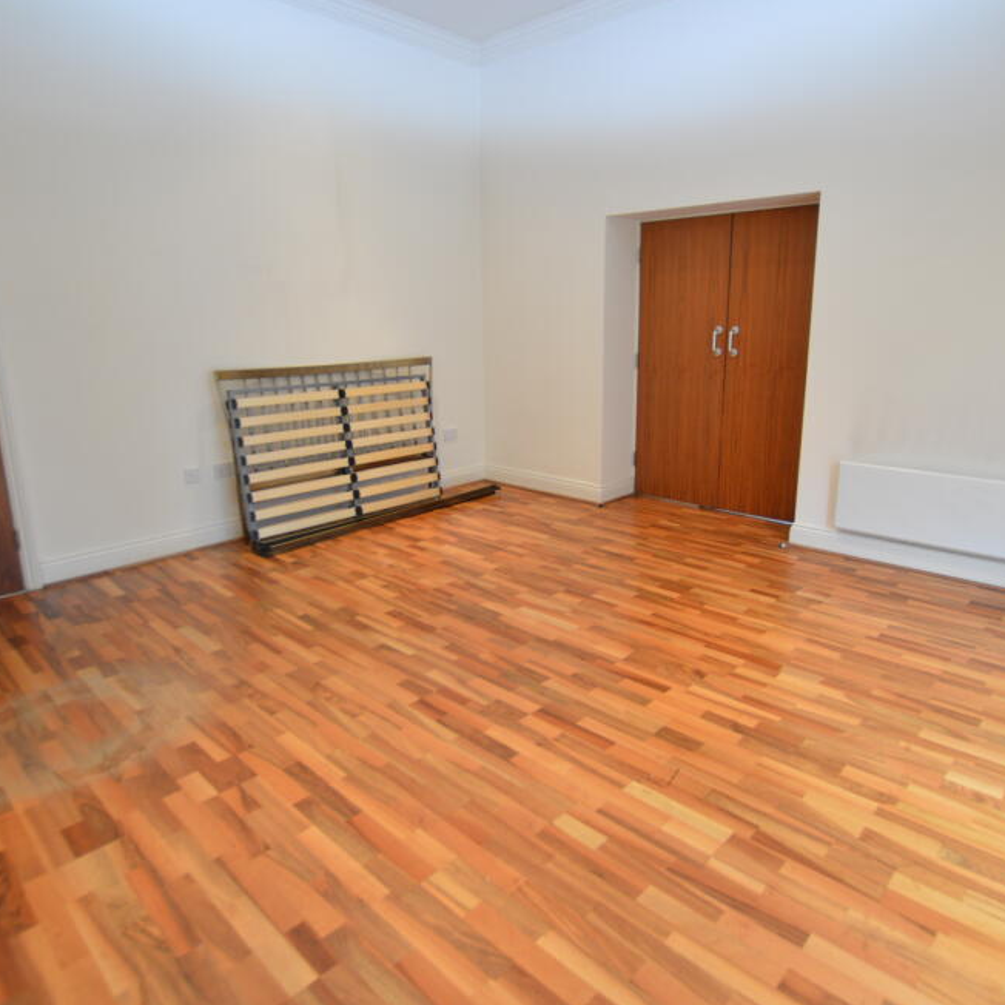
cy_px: 485
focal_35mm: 20
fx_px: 657
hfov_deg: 74.8
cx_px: 532
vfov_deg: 74.8
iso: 400
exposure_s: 1/15
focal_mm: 10
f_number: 3.5
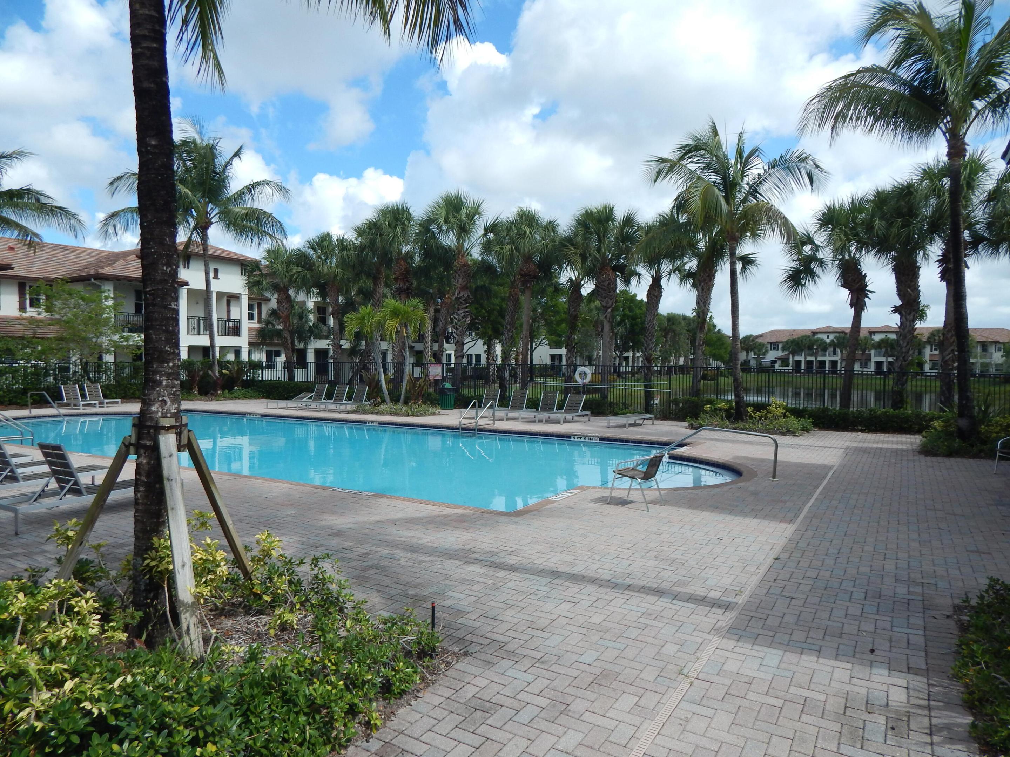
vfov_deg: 61.1
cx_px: 505
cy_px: 378
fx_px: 642
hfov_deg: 76.4
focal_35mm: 22
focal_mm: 4
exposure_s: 1/500
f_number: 6
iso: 125
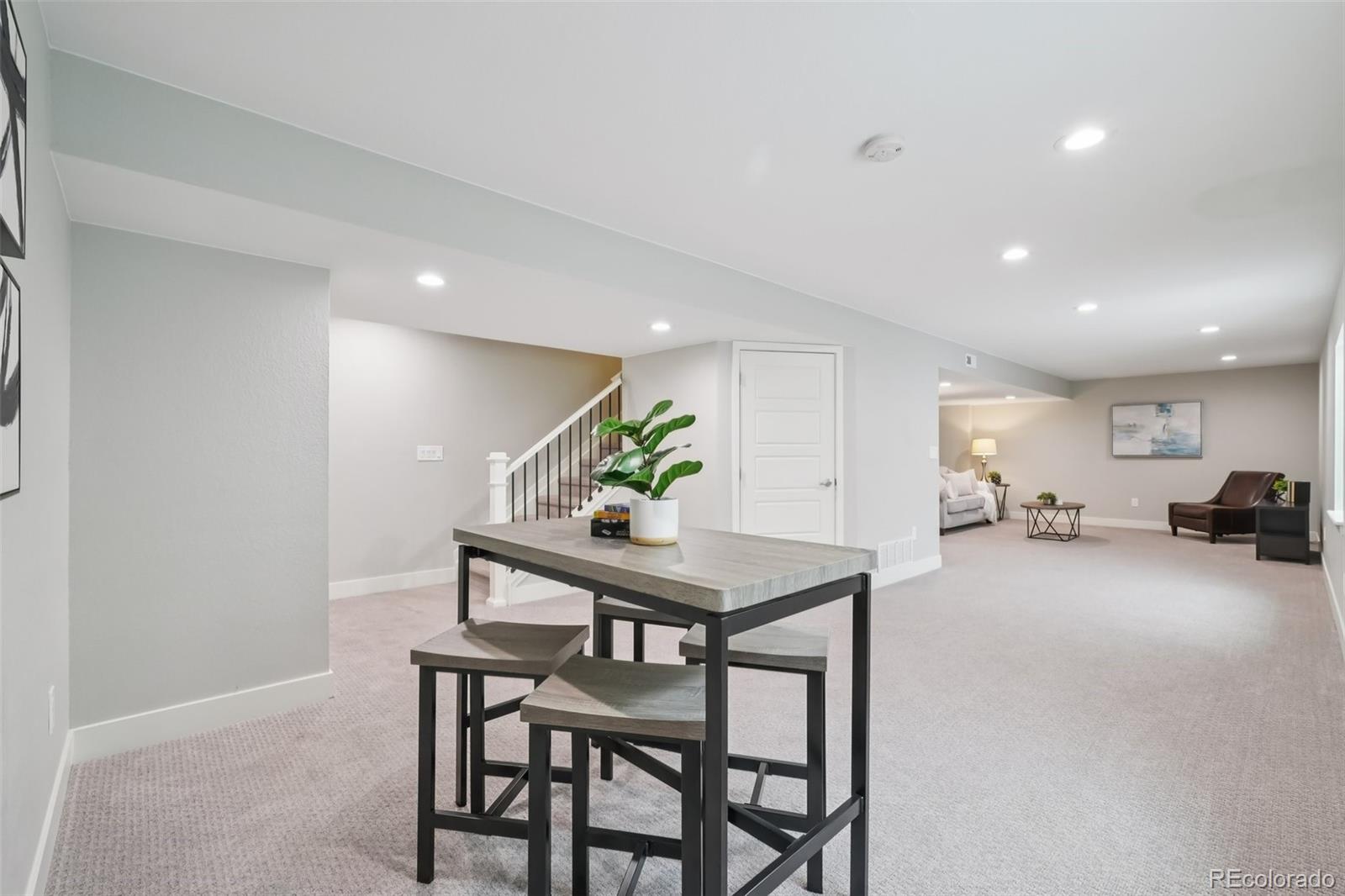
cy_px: 448
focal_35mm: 15
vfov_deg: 77.3
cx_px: 672
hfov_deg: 100.4
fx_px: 560
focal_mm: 10
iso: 800
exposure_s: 1/5
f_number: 8
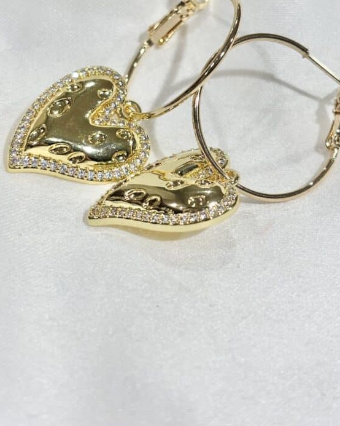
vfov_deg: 25.3
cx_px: 185
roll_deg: +2.9
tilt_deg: -35.9
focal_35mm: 75
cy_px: 150
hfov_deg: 20.4
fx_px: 944
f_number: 1.6
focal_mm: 5.96
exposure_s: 1/276
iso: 32
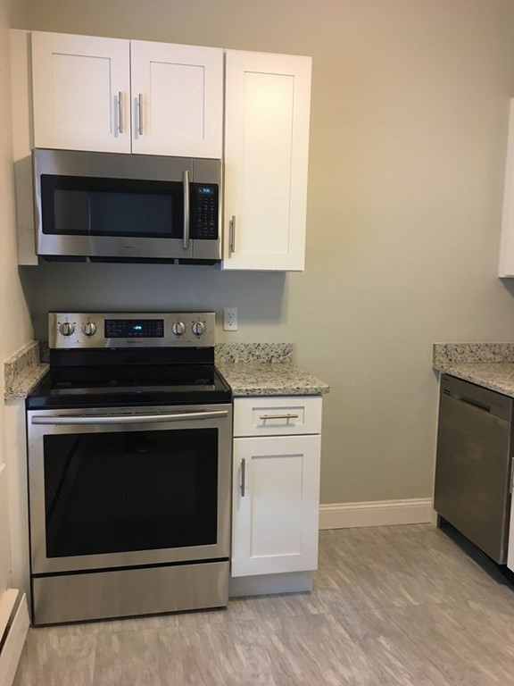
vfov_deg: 61.7
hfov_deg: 48.2
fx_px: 574
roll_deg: -0.1
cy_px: 343
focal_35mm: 29
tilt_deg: -5.8
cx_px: 257
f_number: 2.2
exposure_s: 1/30
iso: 80
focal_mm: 4.15
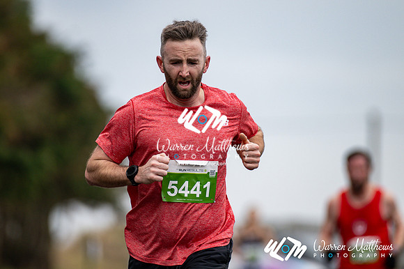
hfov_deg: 4.6
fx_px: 5047
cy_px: 134
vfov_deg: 3.1
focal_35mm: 450
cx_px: 202
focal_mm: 300
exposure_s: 1/1600
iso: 360
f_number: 2.8
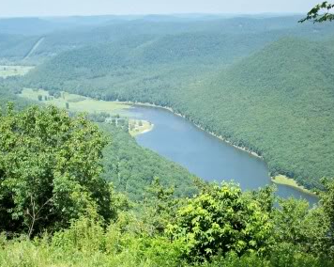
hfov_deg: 29.1
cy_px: 162
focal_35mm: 65
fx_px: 642
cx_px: 144
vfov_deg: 23.4
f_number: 2.8
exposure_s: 1/608
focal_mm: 6.2
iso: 80
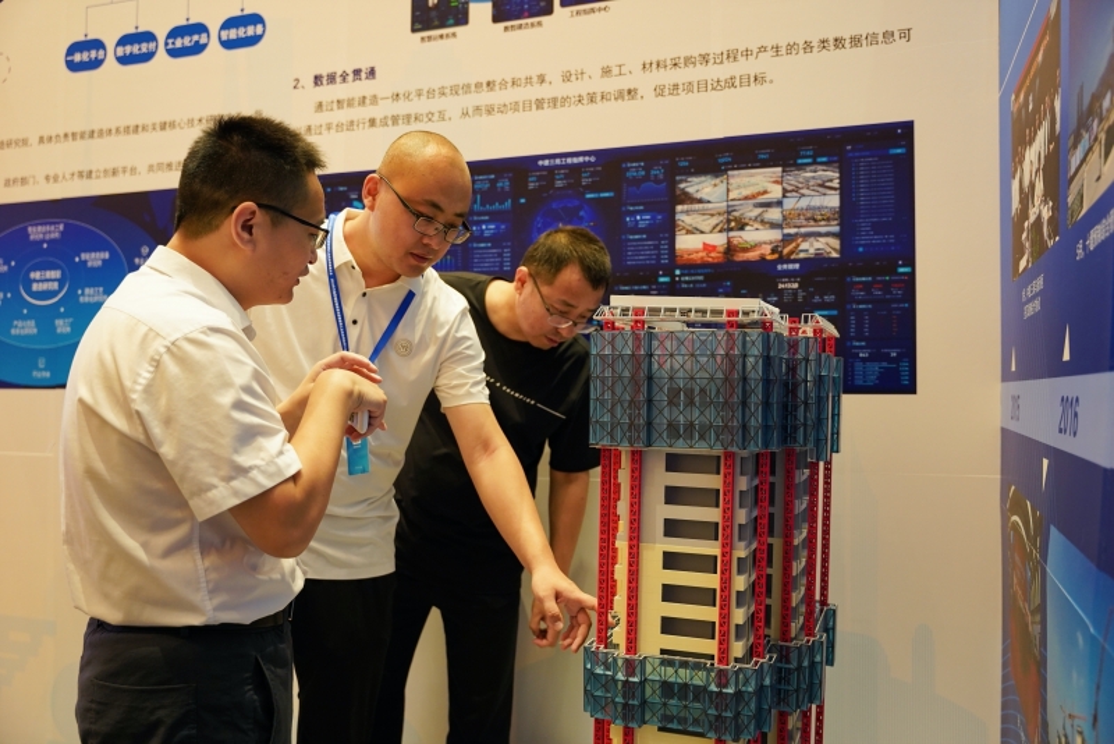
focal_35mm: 32
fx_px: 997
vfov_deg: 40.9
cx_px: 557
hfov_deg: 58.4
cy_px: 372
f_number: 3.2
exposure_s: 1/100
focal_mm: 32.2
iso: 1250
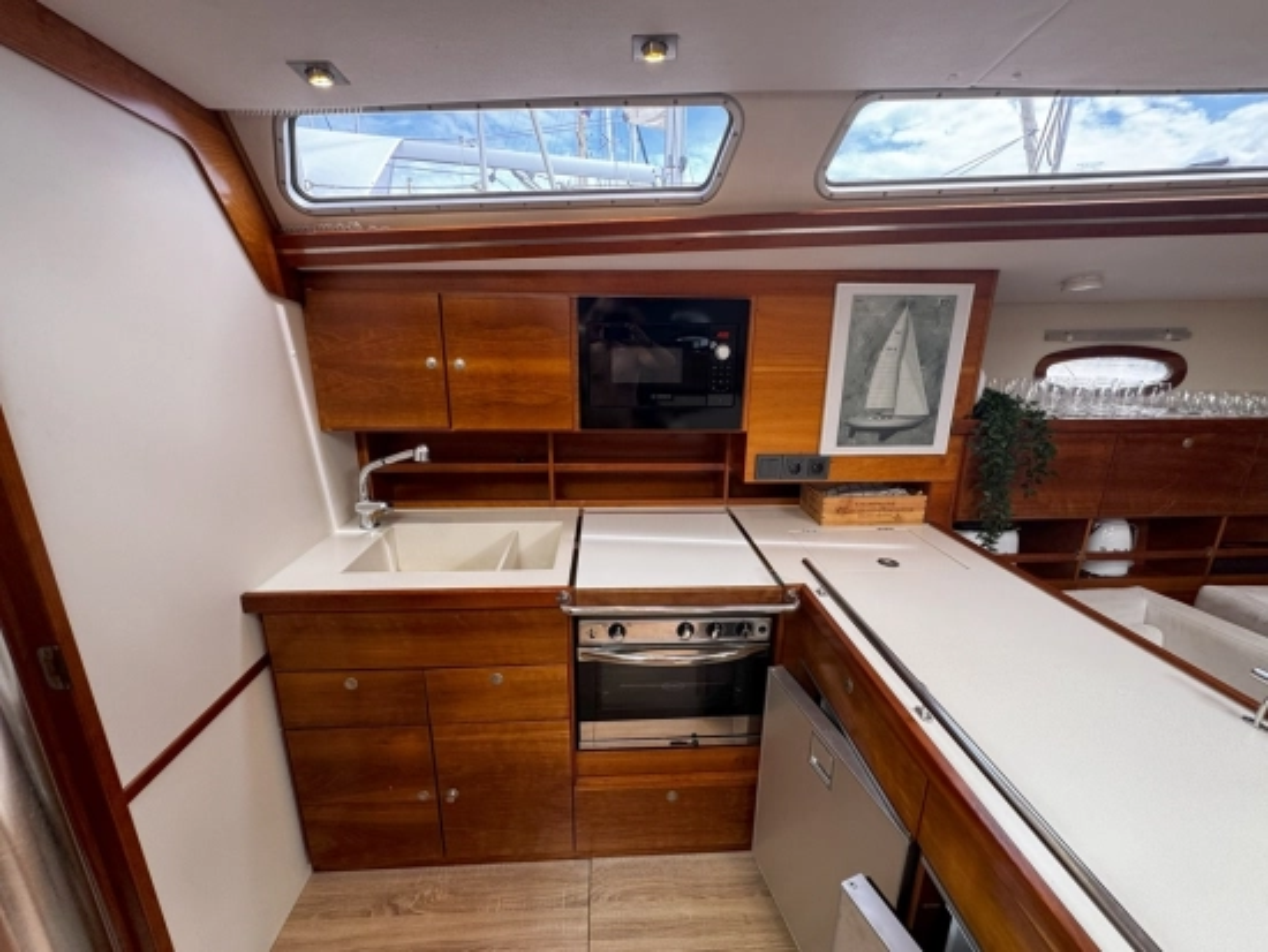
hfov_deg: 102.0
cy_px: 476
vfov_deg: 85.7
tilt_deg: -14.8
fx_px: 513
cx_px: 634
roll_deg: -0.2
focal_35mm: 14
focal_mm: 2.22
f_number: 2.2
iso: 160
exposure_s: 1/99
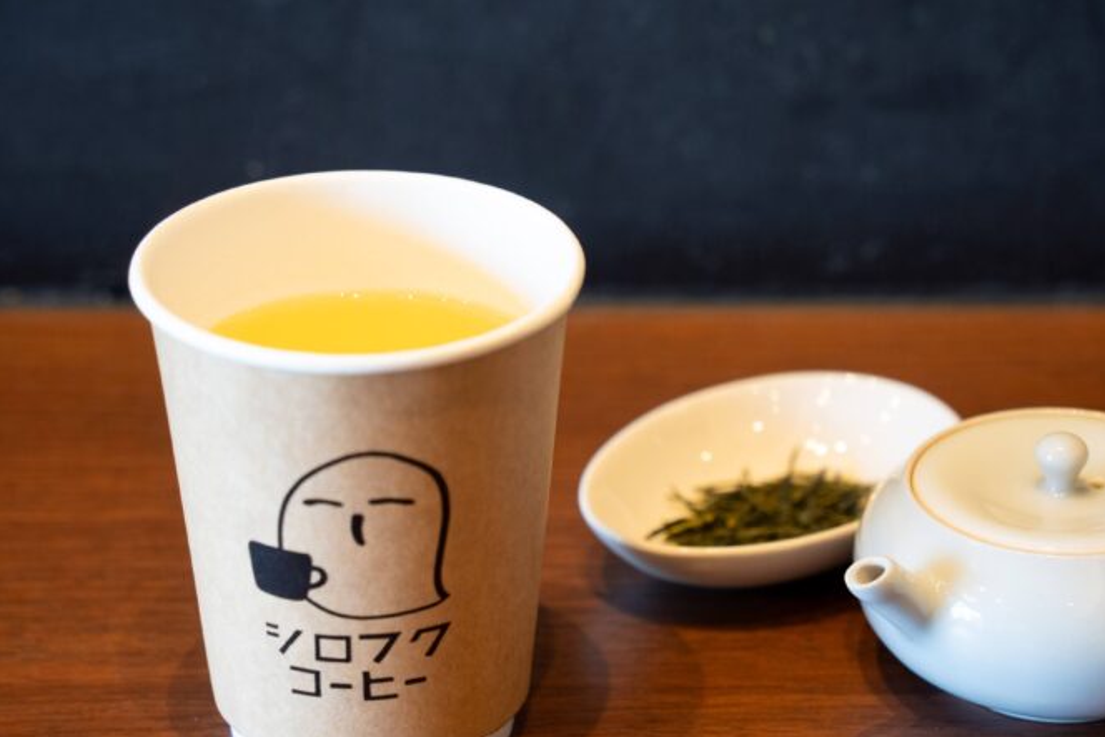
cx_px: 637
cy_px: 414
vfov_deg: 10.9
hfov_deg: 16.3
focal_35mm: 126
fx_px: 3868
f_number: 5
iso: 1000
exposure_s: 1/50
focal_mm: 91
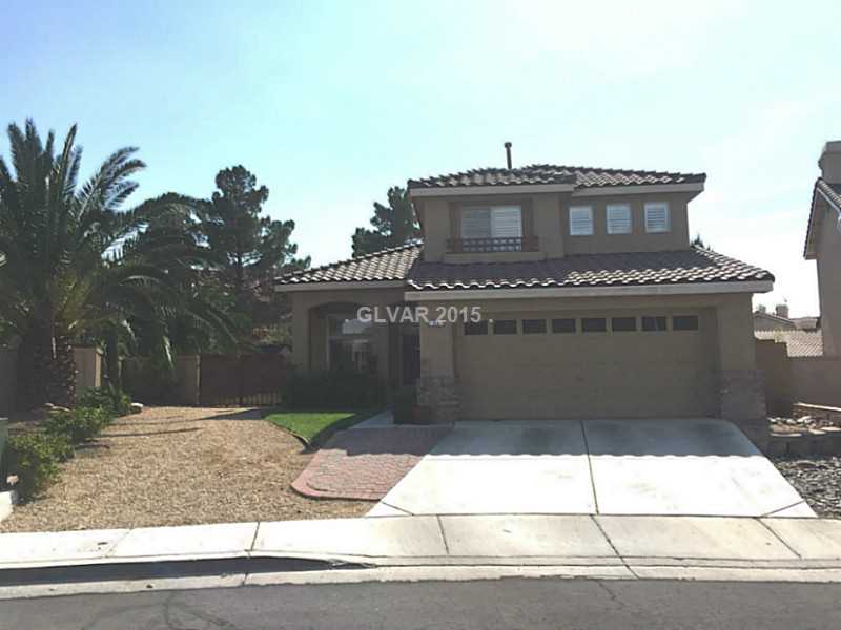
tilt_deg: +5.7
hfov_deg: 61.7
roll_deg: +0.9
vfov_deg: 48.2
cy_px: 315
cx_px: 420
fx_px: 705
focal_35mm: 29
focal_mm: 4.15
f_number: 2.2
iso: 32
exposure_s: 1/3597
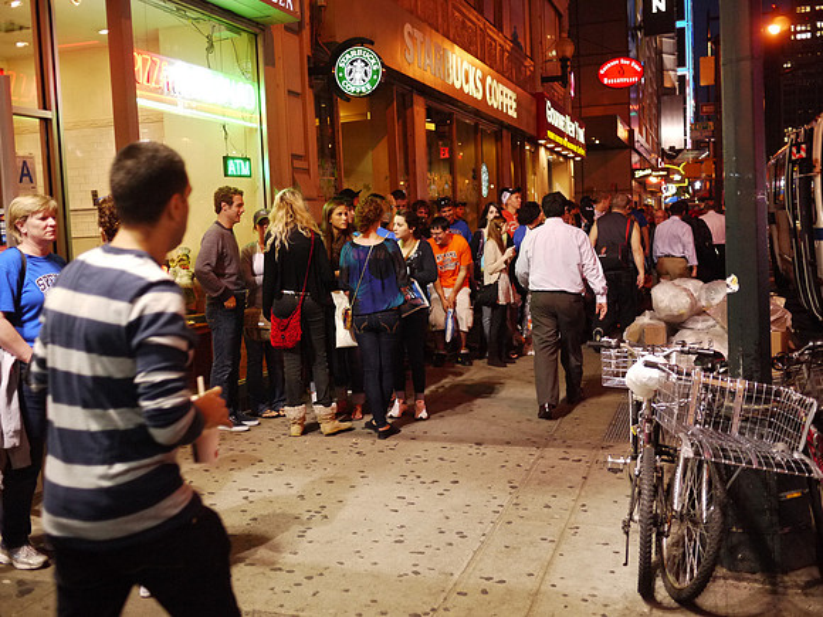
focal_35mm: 40
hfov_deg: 46.8
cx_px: 412
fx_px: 951
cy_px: 308
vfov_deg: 36.0
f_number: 1.7
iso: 800
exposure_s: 1/125
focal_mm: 20
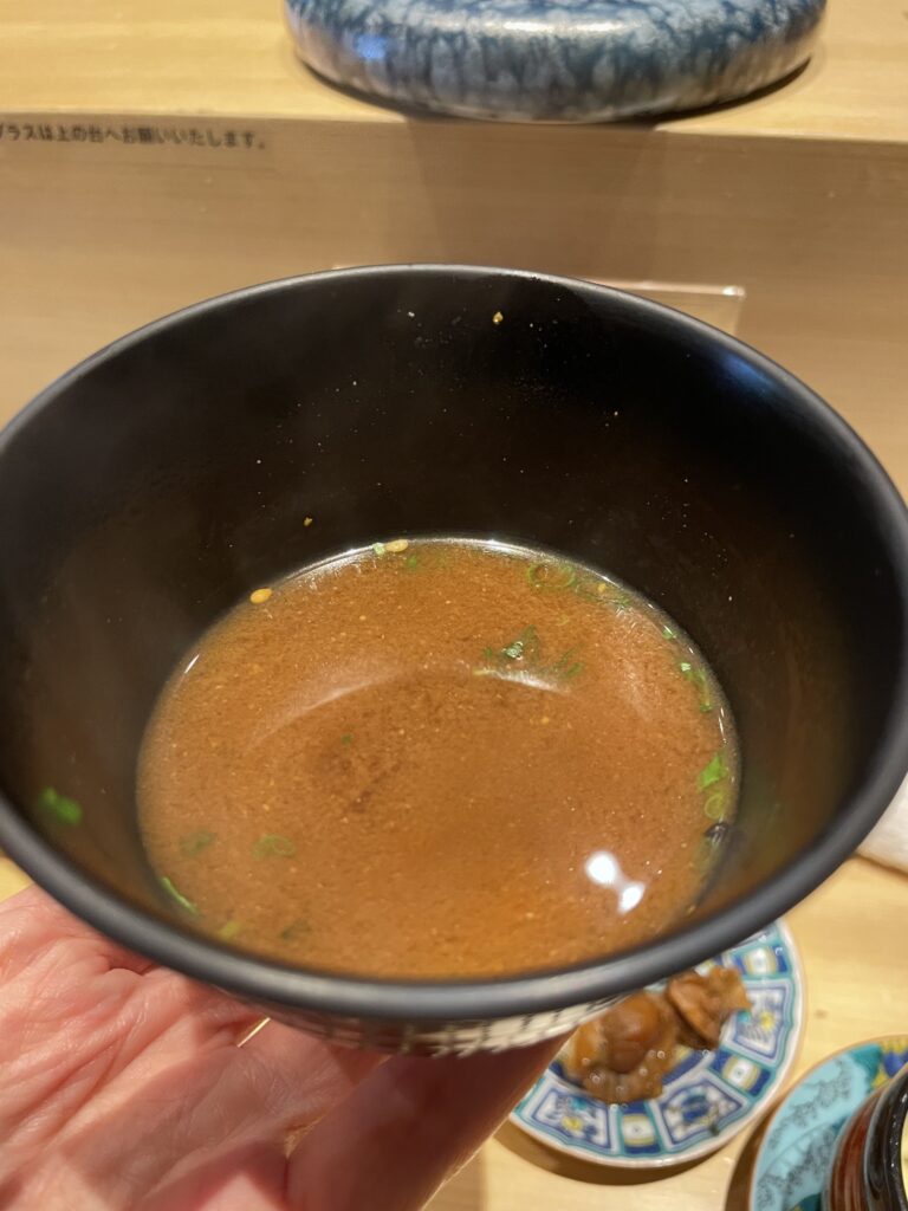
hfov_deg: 53.1
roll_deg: +1.0
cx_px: 454
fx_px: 909
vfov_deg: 67.3
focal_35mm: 26
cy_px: 606
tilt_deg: -44.9
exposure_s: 1/50
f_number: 1.6
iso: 250
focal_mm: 4.2
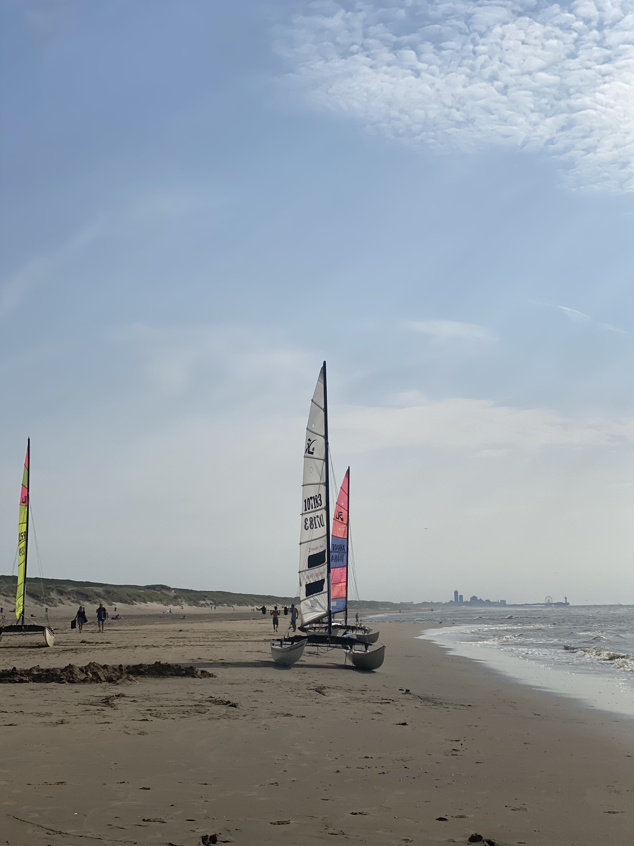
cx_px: 317
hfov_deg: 28.0
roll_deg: +1.3
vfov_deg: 36.8
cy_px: 423
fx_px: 1270
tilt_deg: +9.1
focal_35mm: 52
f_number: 2
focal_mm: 6
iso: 25
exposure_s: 1/6849
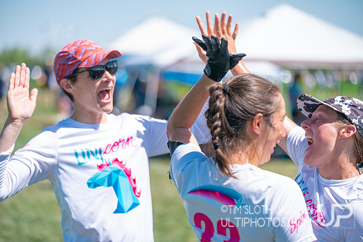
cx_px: 182
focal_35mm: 117
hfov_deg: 17.5
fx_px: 1180
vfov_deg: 11.7
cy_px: 121
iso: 250
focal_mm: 117
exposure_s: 1/3200
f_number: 2.8
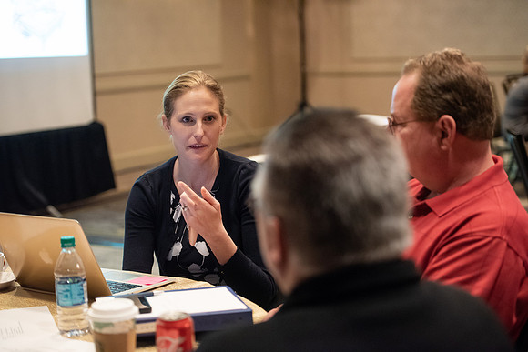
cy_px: 176
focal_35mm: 70
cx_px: 264
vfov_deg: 19.5
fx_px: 1027
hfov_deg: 28.8
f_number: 2.8
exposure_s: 1/200
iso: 5000
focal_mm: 70
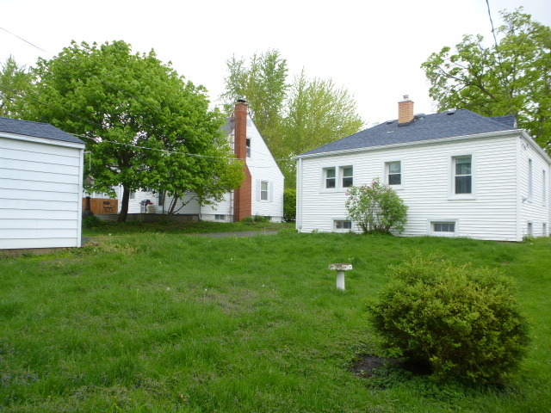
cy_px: 206
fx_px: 382
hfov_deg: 71.6
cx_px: 276
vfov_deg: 56.8
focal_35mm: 24
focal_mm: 4.3
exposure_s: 1/250
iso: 100
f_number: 3.3
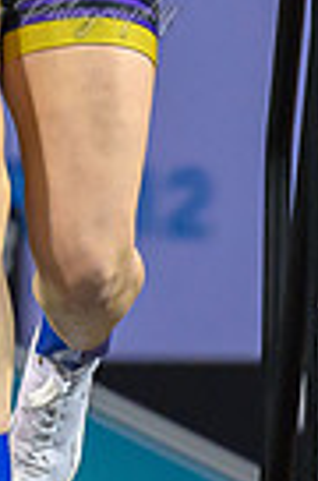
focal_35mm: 1173
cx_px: 14
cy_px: -323
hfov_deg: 1.2
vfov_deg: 1.8
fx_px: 15621
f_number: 2.8
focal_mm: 200
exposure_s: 1/800
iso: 4000
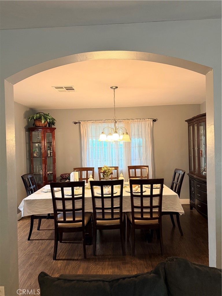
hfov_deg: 56.8
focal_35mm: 24
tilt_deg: -1.0
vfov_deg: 71.6
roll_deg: +1.0
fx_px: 205
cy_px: 148
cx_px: 111
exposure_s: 1/60
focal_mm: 6.76
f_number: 1.78
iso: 500
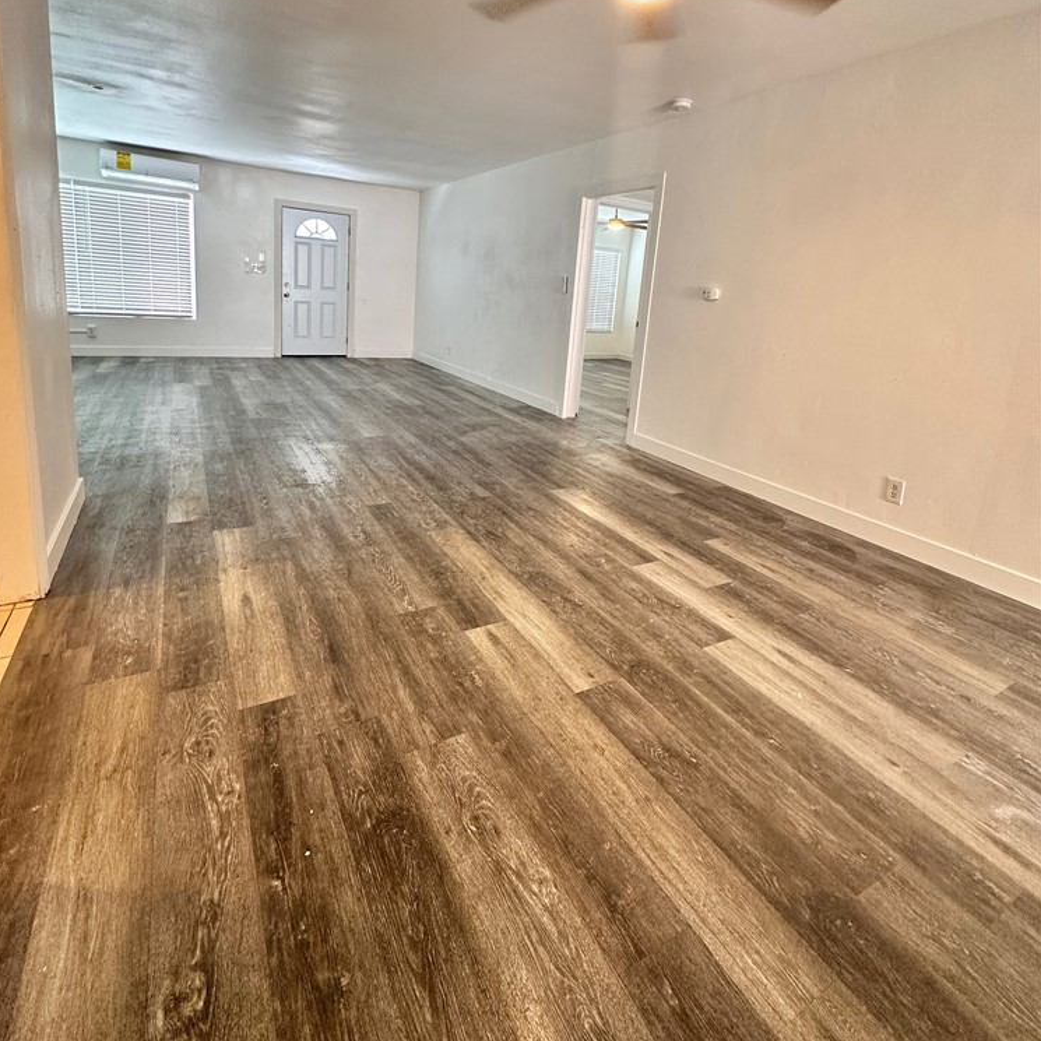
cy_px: 394
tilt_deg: -11.4
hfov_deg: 83.9
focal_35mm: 17
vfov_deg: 82.5
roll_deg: -6.0
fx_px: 578
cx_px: 506
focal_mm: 2.22
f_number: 2.2
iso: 160
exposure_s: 1/62
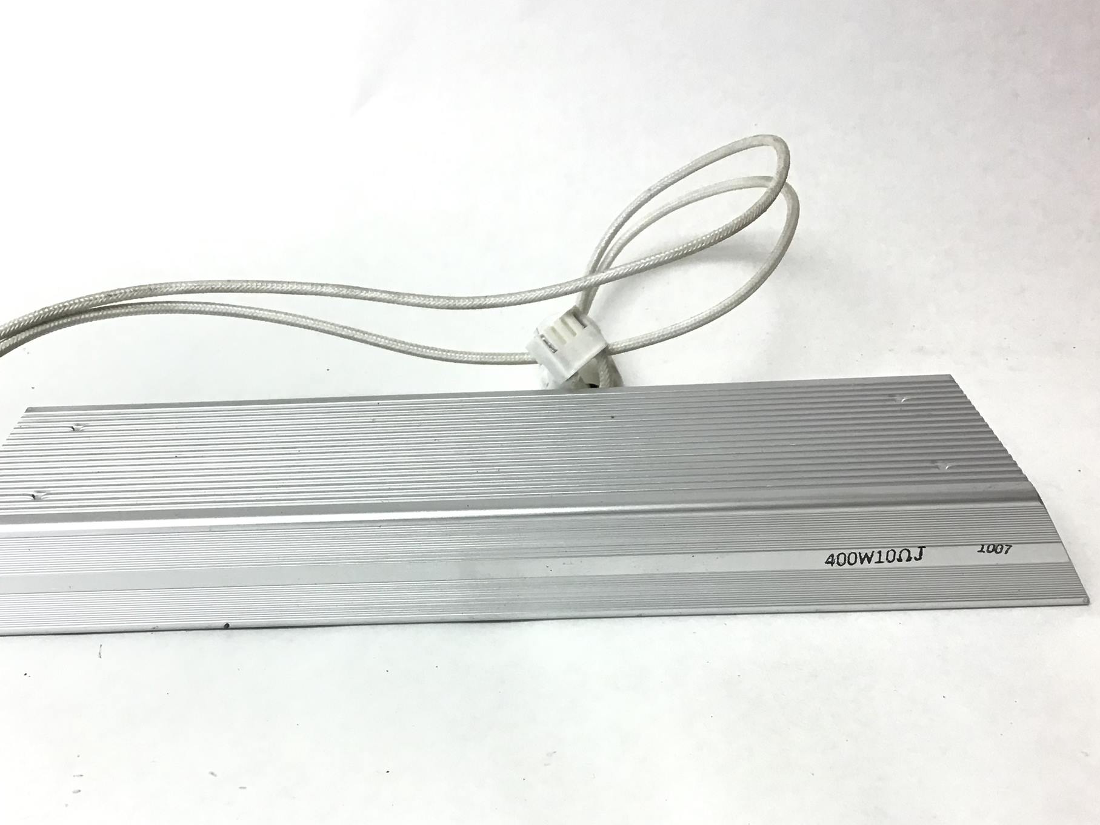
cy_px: 486
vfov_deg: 36.7
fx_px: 1240
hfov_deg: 47.6
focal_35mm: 39
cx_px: 445
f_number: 2.4
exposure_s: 1/33
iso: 32
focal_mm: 3.3
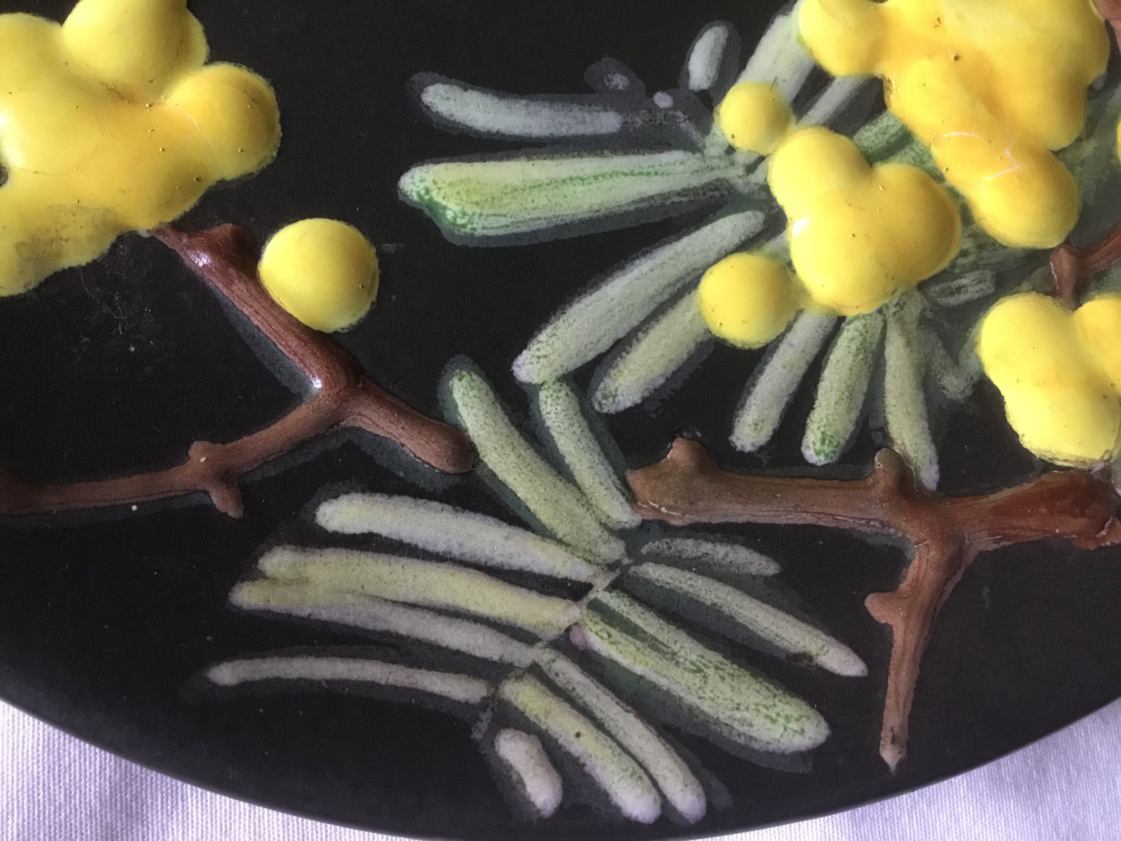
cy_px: 420
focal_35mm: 31
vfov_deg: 45.4
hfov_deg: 58.4
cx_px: 560
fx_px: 1004
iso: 250
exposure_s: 1/33
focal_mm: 3.3
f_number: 2.4
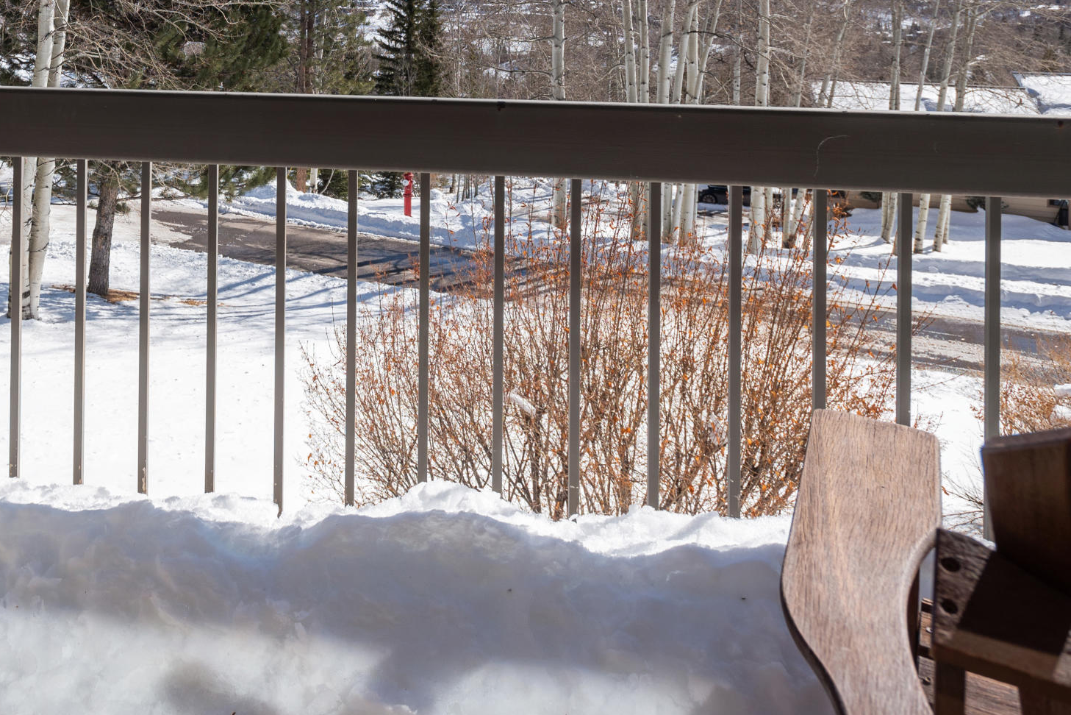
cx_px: 204
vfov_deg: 34.1
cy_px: -18
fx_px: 1041
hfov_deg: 50.9
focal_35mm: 35
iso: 100
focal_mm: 17
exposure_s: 1/500
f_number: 7.1
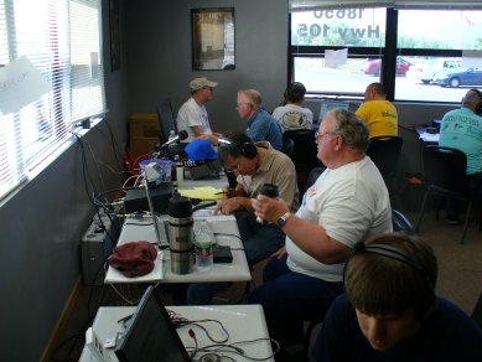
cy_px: 179
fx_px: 529
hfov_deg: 49.0
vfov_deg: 37.7
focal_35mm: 38
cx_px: 247
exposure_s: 1/80
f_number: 2.8
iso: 100
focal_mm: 6.1
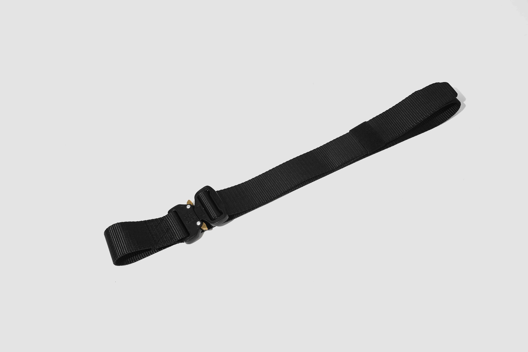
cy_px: 176
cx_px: 264
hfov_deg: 47.4
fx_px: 601
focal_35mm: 41
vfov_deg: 32.6
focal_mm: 41
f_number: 13
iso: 160
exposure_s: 1/100
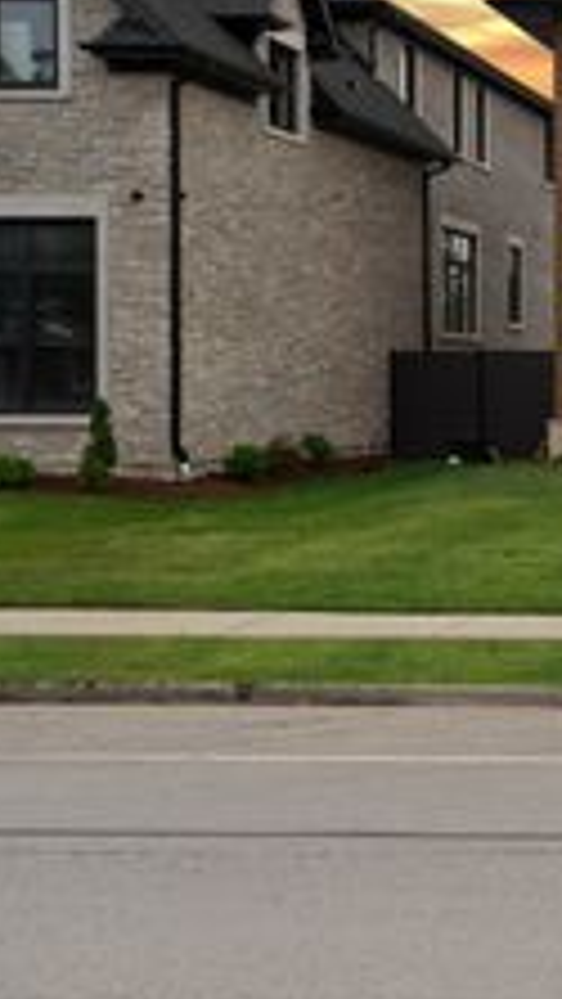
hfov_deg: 14.5
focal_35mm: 73
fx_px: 1932
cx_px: 1016
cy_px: 398
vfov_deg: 28.9
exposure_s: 1/6
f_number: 7.1
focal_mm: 31
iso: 800
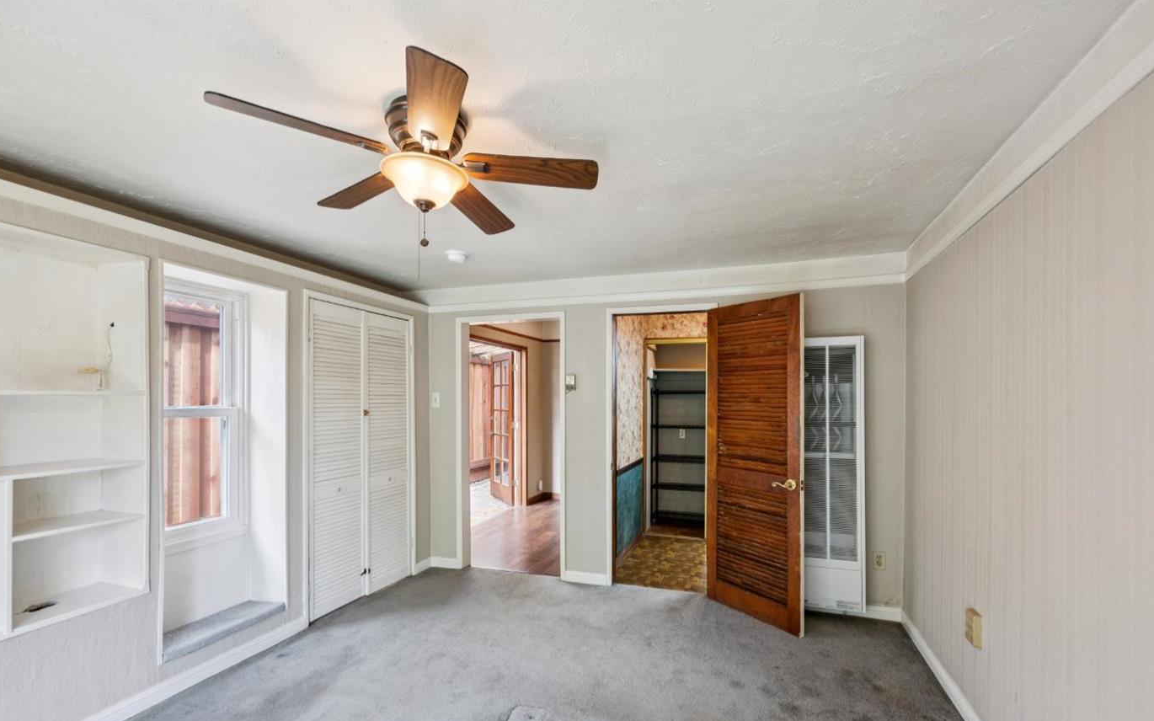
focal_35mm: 16
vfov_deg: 72.6
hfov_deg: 99.5
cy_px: 403
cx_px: 596
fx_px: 489
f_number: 9
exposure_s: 1/10
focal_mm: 14.5
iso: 250
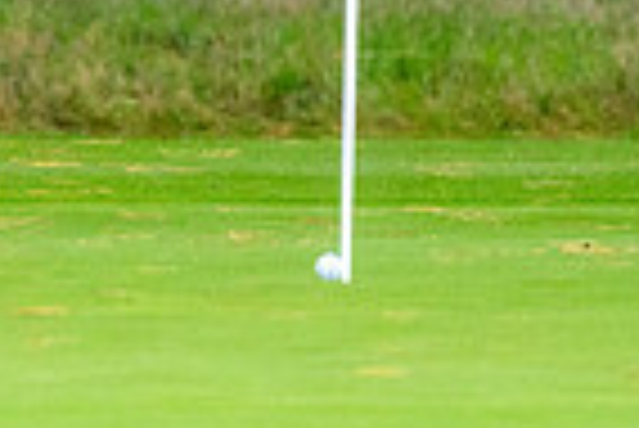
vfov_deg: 0.8
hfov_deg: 1.1
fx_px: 32640
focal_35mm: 1837
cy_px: -405
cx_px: -513
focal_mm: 300
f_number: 4
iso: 1000
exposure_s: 1/250
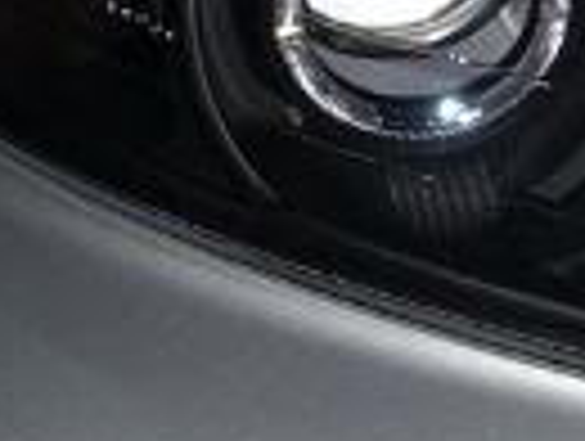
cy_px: -94
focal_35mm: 227
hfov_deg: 8.7
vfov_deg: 6.5
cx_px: 410
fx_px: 3843
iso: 64
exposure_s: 1/60
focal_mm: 6.2
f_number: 2.8
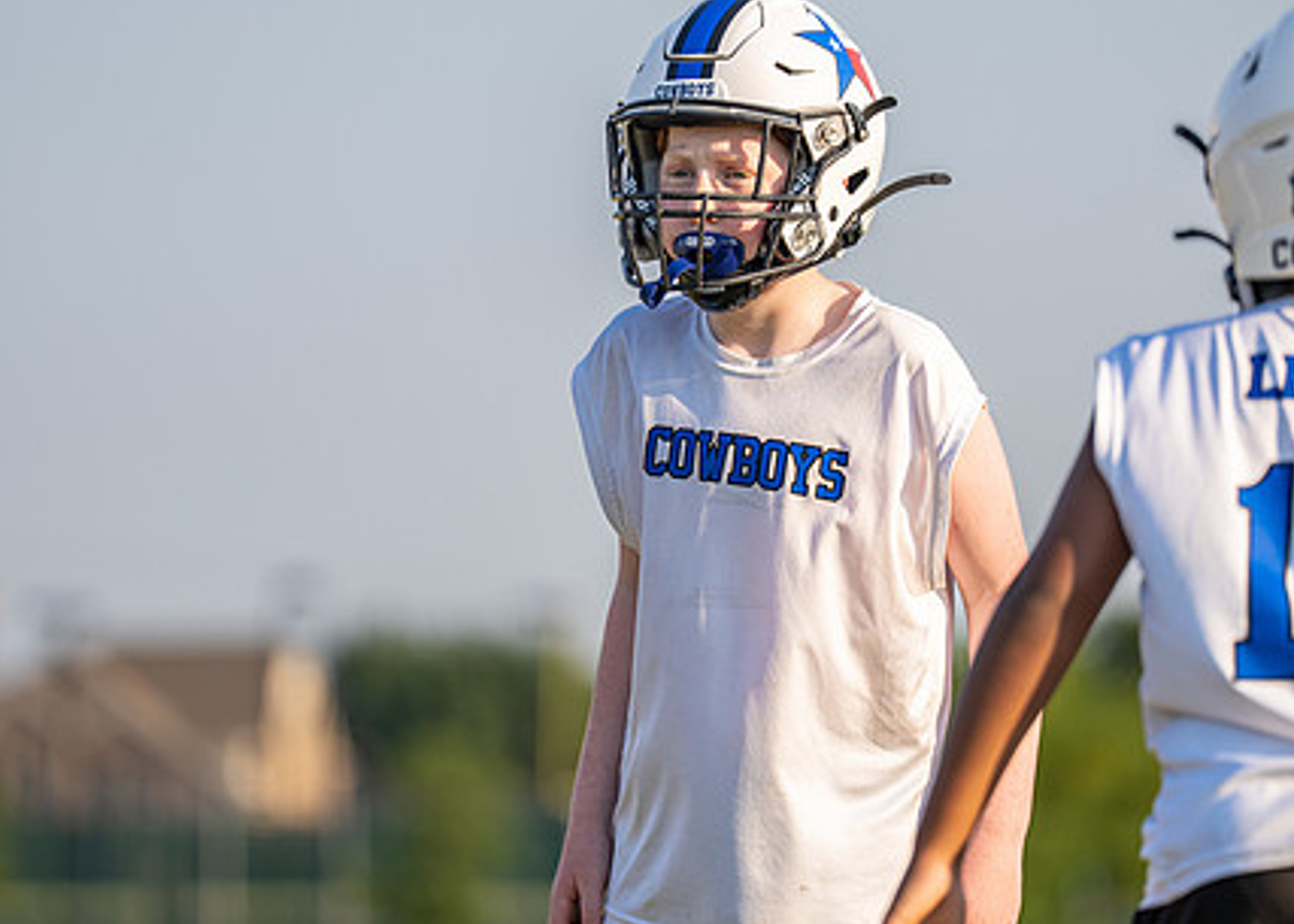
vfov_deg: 5.1
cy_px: 418
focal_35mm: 283
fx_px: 10400
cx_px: 725
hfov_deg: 7.1
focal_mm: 182
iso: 200
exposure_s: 1/2000
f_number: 2.8
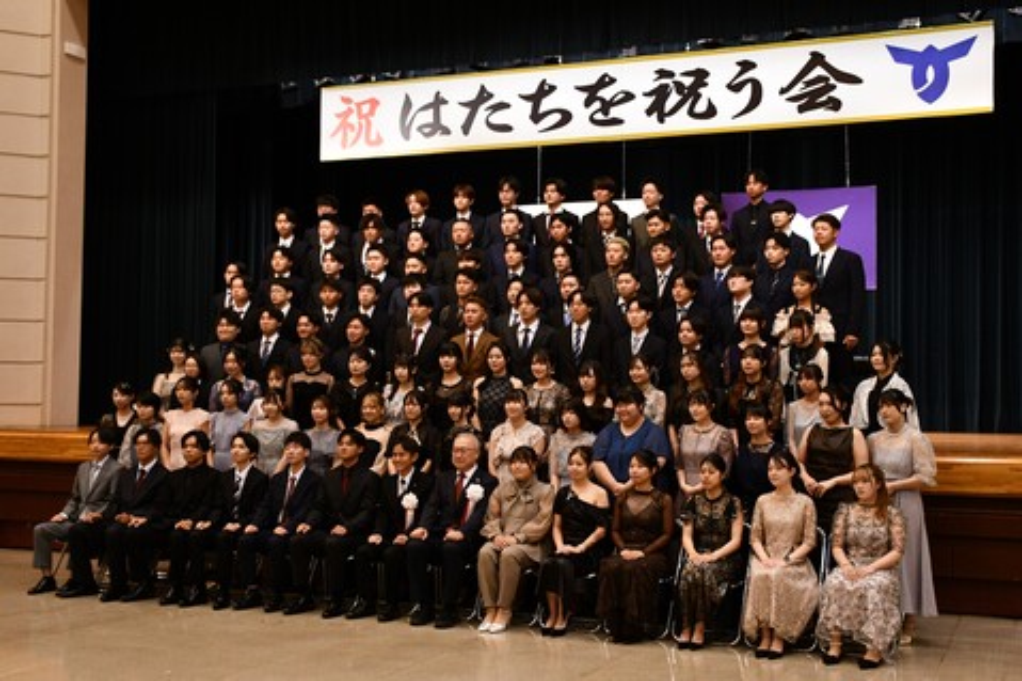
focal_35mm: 39
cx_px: 511
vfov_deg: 34.2
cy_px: 340
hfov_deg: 49.6
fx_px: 1107
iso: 1250
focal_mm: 26
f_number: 3.8
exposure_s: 1/60
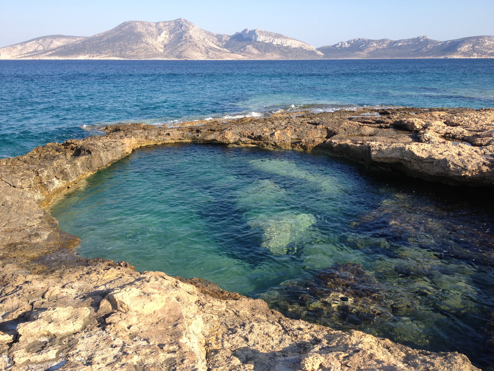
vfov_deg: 40.7
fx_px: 499
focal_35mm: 35
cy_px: 186
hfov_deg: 52.6
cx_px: 247
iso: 50
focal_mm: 4.28
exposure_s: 1/812
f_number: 2.4
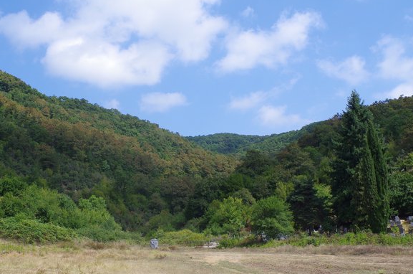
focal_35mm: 44
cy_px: 183
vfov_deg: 30.3
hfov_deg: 44.7
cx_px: 172
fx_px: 500
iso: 100
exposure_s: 1/250
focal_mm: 21
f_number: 7.1
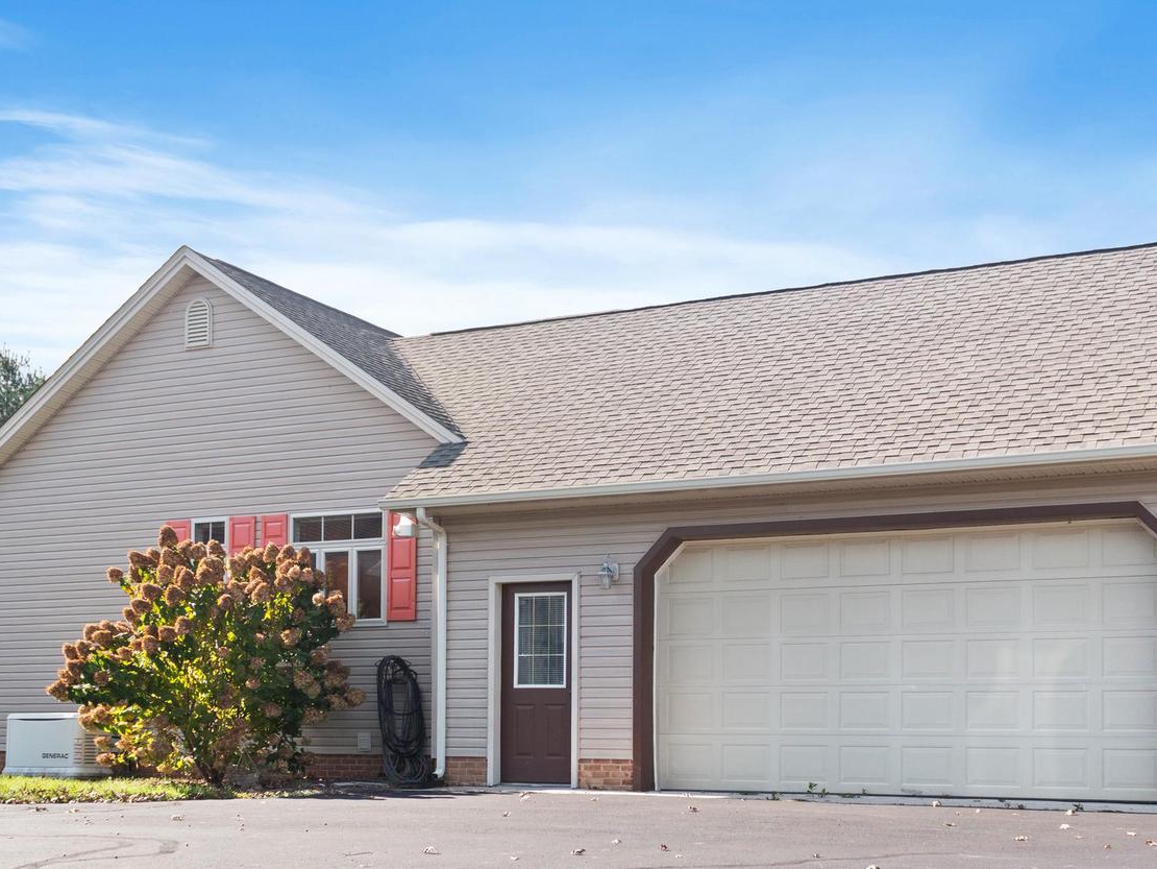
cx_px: 619
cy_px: 529
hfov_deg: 39.6
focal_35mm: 48
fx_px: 1605
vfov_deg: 30.2
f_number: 5.6
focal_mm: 18
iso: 200
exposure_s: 1/400
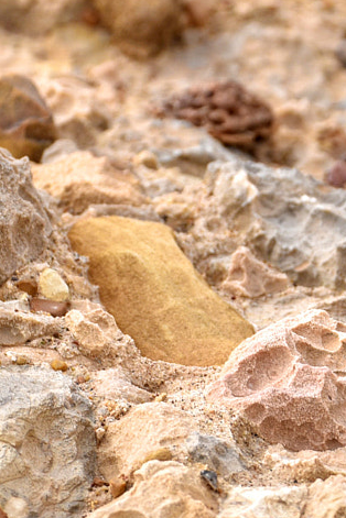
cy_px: 461
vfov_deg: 6.5
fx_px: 4555
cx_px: 356
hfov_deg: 4.3
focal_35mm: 316
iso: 125
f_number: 9
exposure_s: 1/125
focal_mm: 62
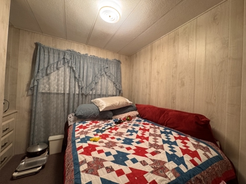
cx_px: 123
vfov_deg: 85.7
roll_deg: -2.4
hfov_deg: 102.1
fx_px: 99
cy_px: 92
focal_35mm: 14
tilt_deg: -0.1
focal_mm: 2.22
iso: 320
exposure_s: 1/60
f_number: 2.2
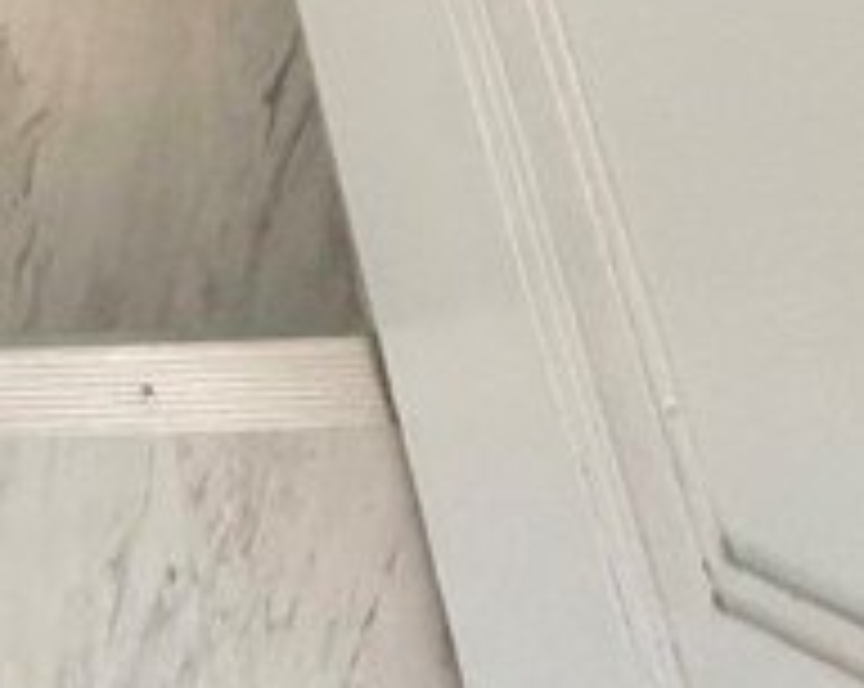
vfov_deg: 10.8
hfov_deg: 22.0
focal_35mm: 73
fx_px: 1864
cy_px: -1497
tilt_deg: -50.8
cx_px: -405
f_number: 2.2
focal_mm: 2.22
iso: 250
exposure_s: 1/120
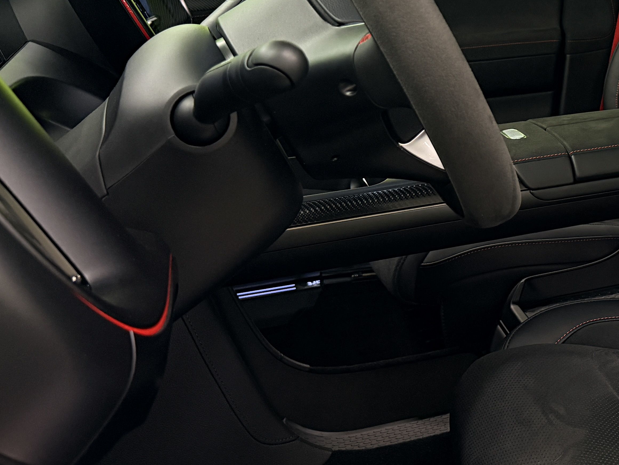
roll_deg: +1.5
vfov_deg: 24.2
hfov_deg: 29.8
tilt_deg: -9.8
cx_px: 663
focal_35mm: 59
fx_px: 1055
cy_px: 61
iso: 400
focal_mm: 6.76
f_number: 1.78
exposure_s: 1/50
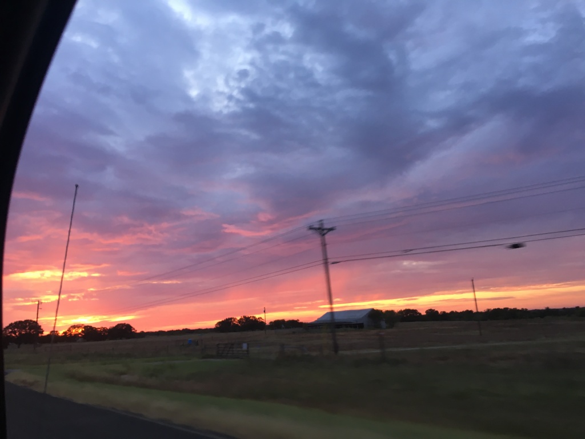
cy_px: 220
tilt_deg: +13.4
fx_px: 490
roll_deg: +1.5
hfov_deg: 61.7
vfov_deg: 48.2
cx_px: 292
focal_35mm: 29
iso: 50
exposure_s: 1/30
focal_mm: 4.15
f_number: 2.2
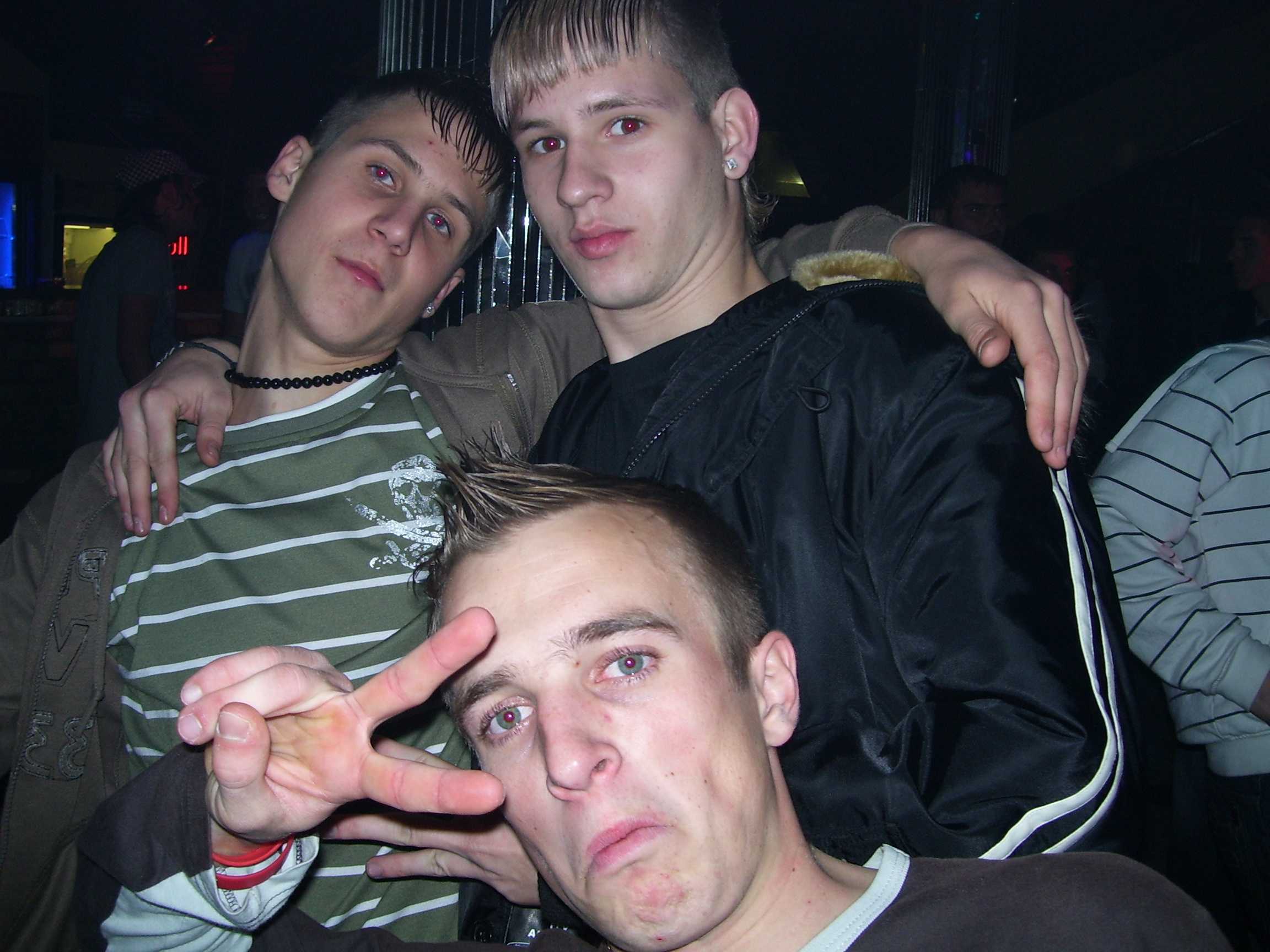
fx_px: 1321
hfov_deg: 51.4
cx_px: 635
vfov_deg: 39.7
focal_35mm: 36
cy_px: 476
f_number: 2.7
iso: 80
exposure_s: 1/60
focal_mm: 6
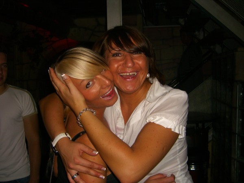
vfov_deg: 37.7
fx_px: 268
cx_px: 122
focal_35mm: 38
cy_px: 92
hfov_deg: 49.0
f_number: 2.8
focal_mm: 7.9
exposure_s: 1/60
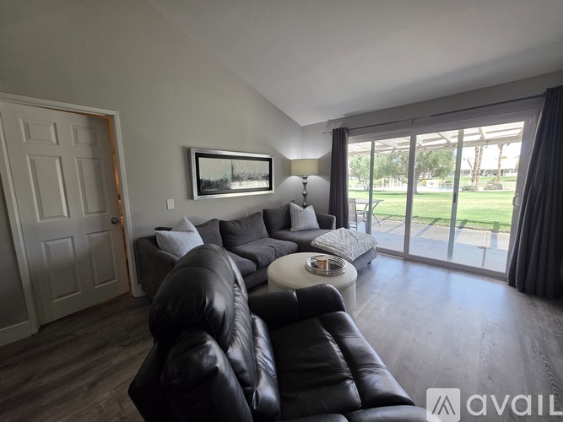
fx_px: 211
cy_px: 211
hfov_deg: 106.2
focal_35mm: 13
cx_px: 282
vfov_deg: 89.9
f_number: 1.9
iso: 100
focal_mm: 2.2
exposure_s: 1/120
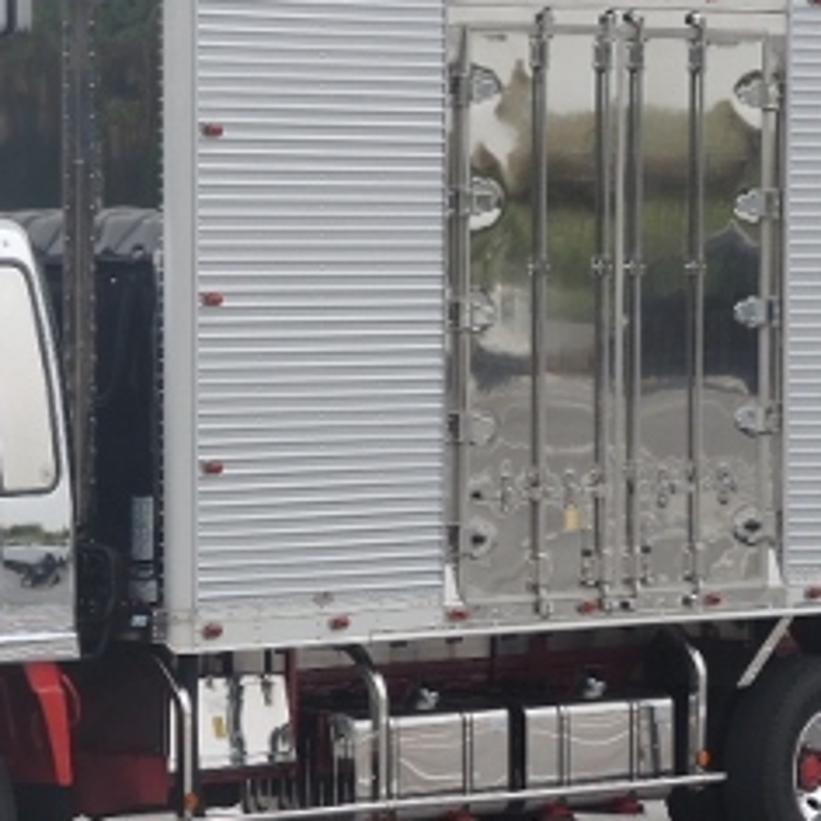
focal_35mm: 252
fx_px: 6762
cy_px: 431
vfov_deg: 6.9
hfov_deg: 6.9
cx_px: 250
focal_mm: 22.1
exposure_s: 1/125
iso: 80
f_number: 3.5
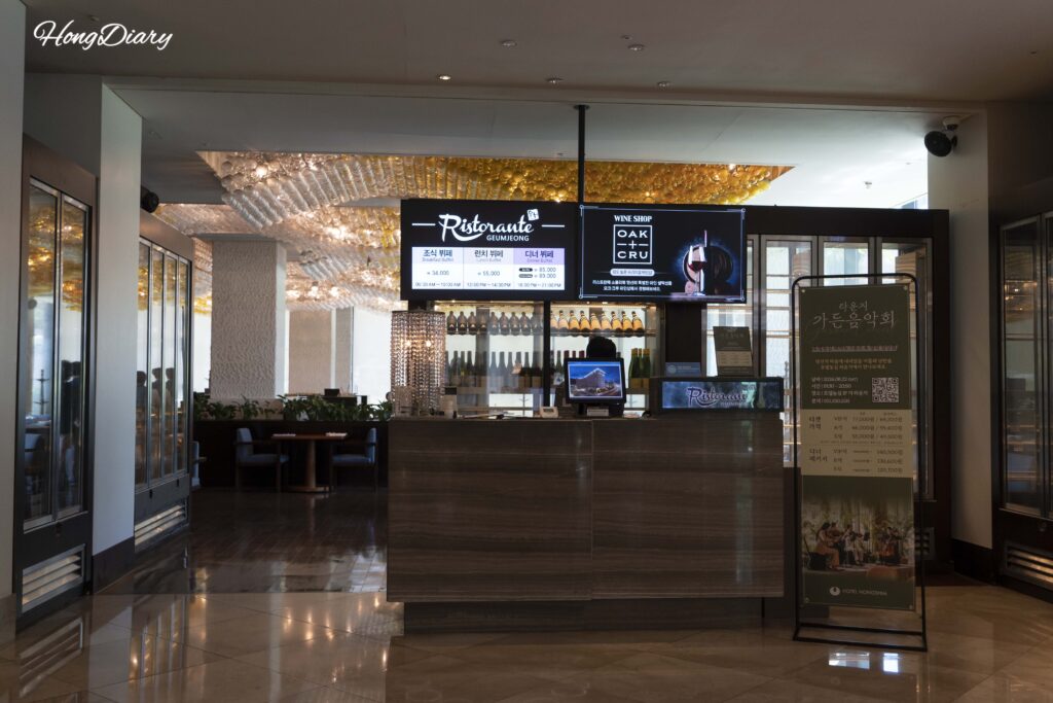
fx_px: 1024
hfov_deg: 54.4
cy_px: 352
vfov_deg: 37.9
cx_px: 526
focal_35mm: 35
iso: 1000
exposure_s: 1/160
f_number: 4.5
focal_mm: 35
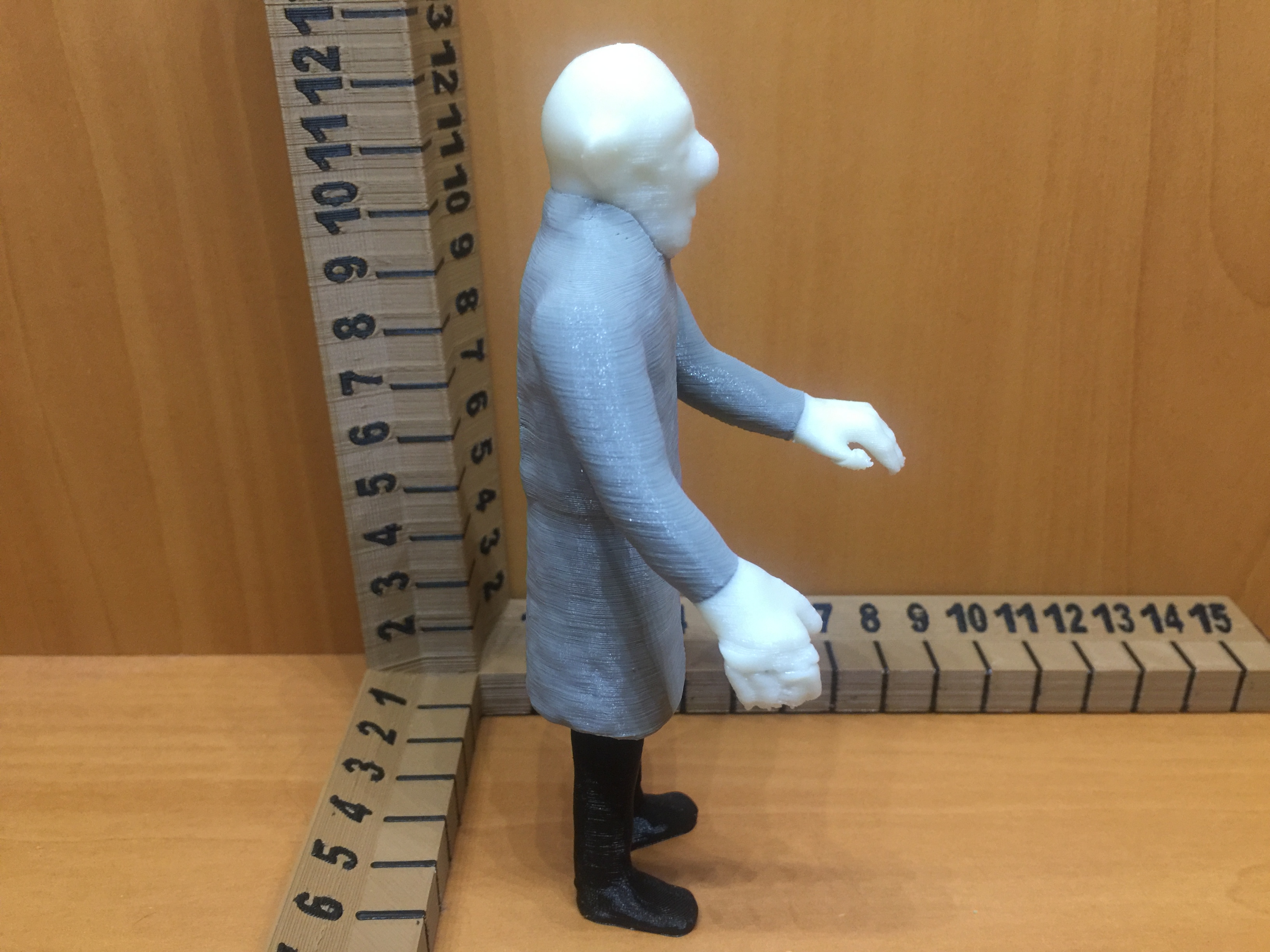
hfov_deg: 61.7
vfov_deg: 48.2
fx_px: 1064
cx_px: 635
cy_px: 476
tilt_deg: -26.1
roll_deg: +0.1
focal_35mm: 29
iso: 100
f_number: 2.2
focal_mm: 4.15
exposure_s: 1/15
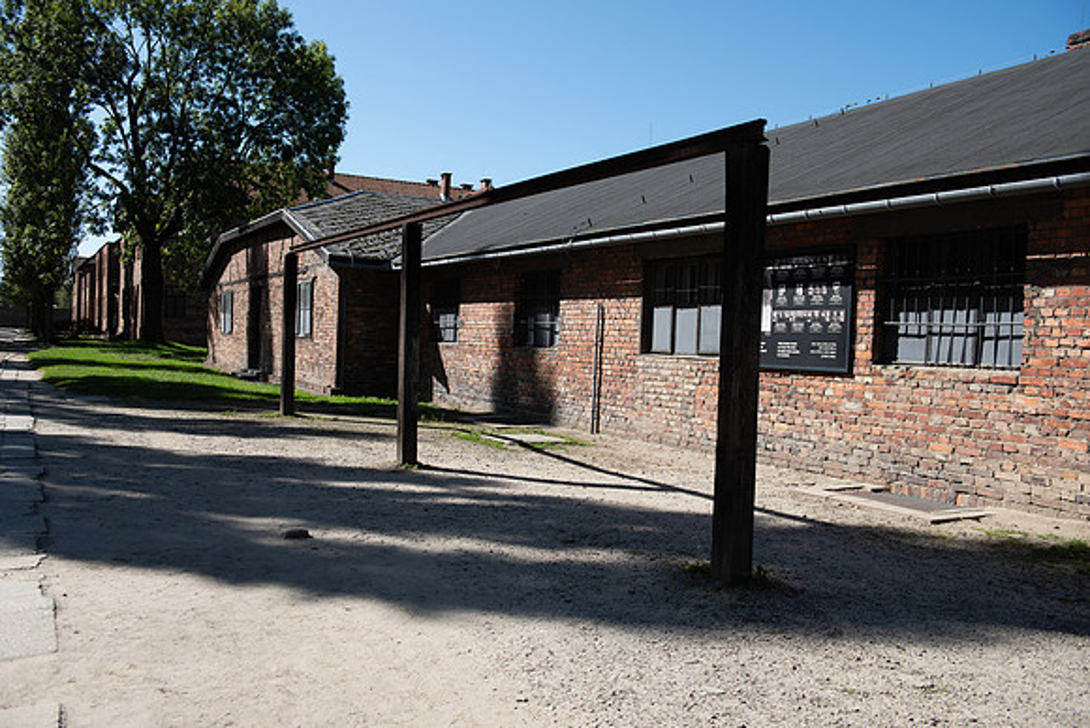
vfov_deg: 41.1
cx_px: 545
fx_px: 969
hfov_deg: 58.7
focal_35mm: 32
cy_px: 364
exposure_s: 1/1600
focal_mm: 32
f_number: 4.5
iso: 200
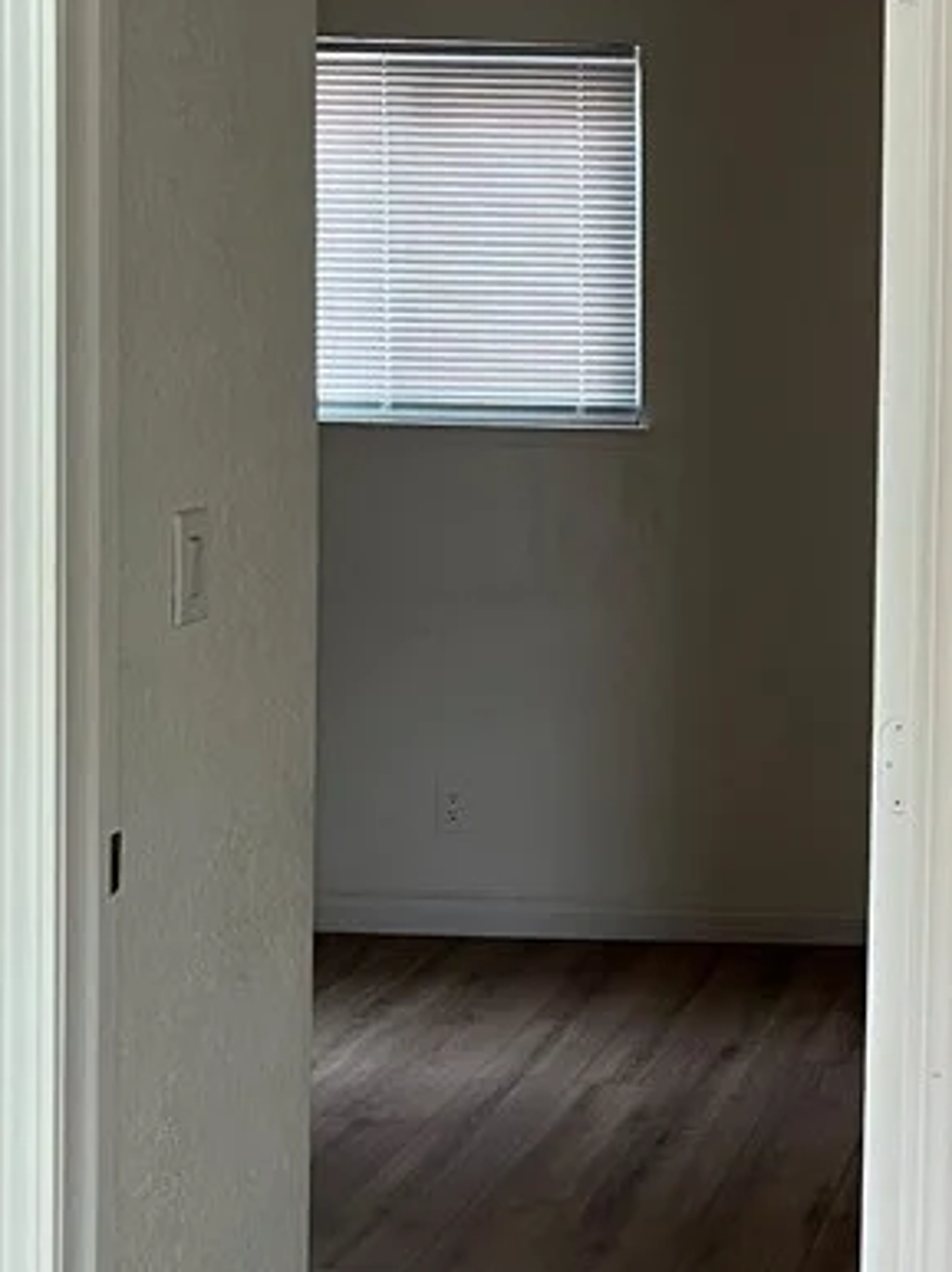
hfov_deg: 20.1
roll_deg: -0.9
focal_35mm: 69
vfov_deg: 28.0
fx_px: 2533
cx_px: 1104
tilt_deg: -1.8
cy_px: 432
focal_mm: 5.7
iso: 100
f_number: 1.5
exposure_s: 1/60
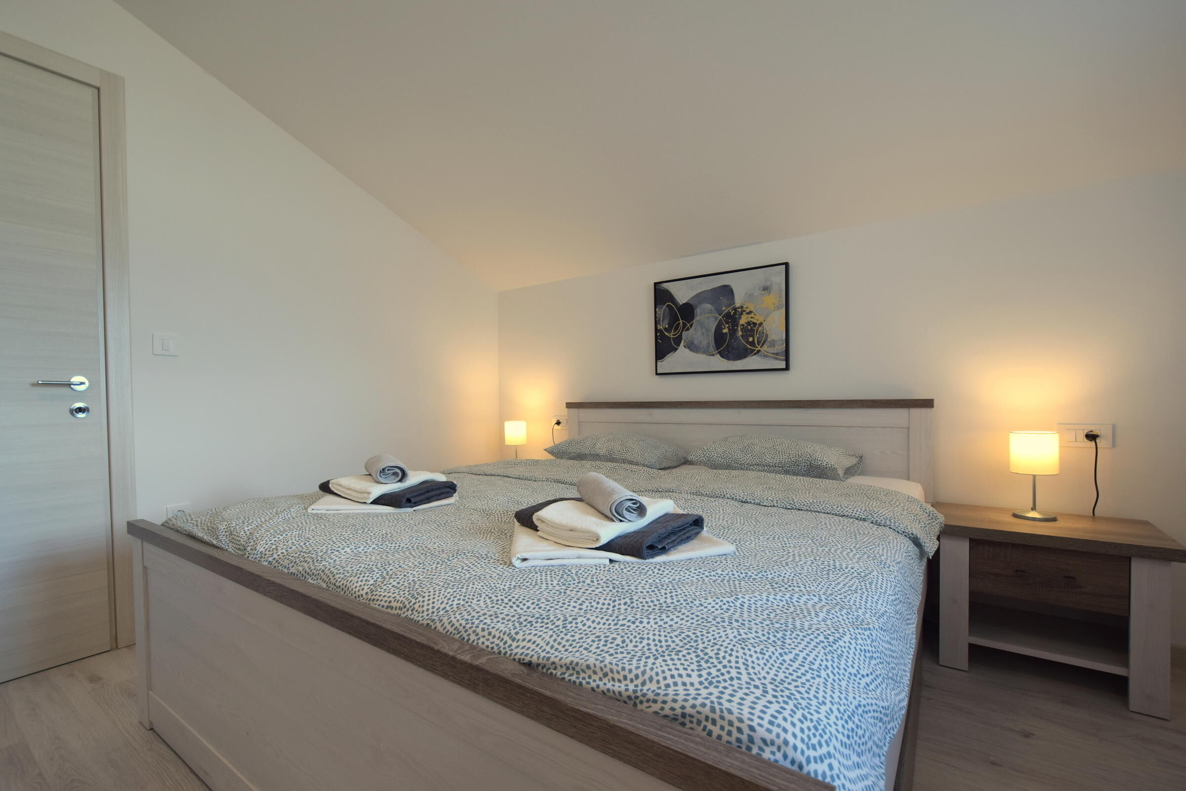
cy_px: 396
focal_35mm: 15
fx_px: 494
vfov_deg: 77.3
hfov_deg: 100.4
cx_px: 593
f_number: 4.5
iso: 400
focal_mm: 10
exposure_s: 1/80
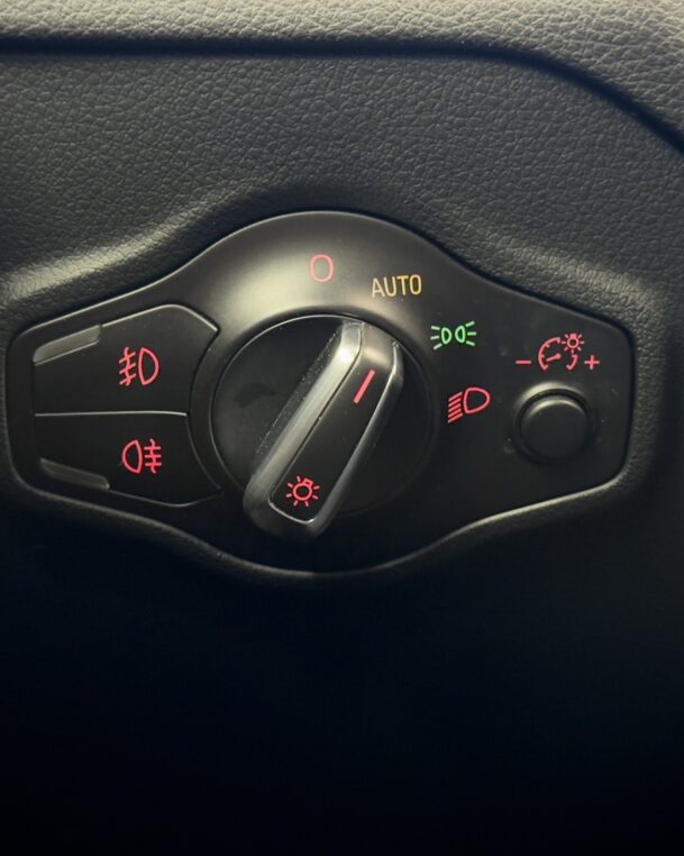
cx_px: 332
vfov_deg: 30.0
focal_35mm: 63
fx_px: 1595
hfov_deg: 24.2
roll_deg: +0.2
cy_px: 428
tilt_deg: -12.0
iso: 800
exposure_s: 1/20
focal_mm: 6.76
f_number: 1.78
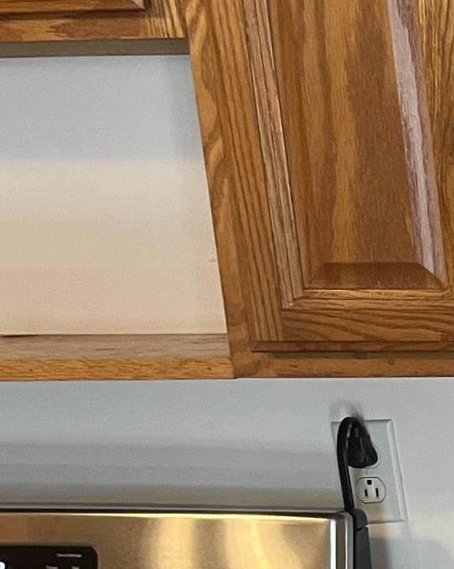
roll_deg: +0.8
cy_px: 664
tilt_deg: -15.0
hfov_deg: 10.9
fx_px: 1932
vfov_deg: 16.1
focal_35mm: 115
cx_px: 1167
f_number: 1.6
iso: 125
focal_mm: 5.1
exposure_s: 1/60
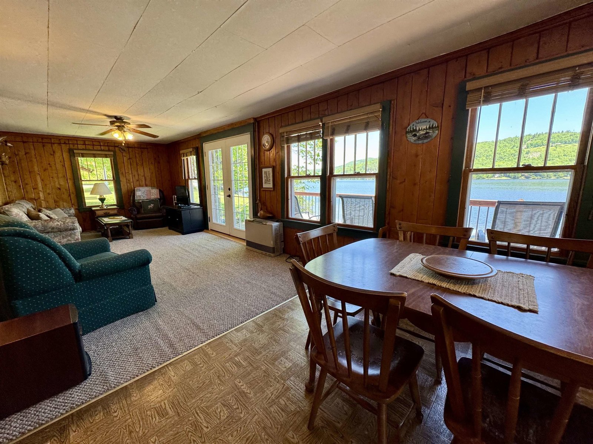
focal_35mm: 14
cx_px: 296
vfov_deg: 85.7
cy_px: 222
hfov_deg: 102.1
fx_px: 240
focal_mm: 2.22
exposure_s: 1/120
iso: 125
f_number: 2.2
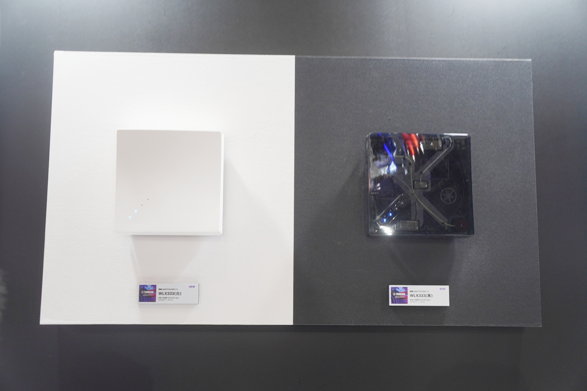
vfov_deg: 34.2
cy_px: 196
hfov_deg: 49.6
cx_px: 294
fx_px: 636
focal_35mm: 39
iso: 320
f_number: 4
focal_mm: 26
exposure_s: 1/40
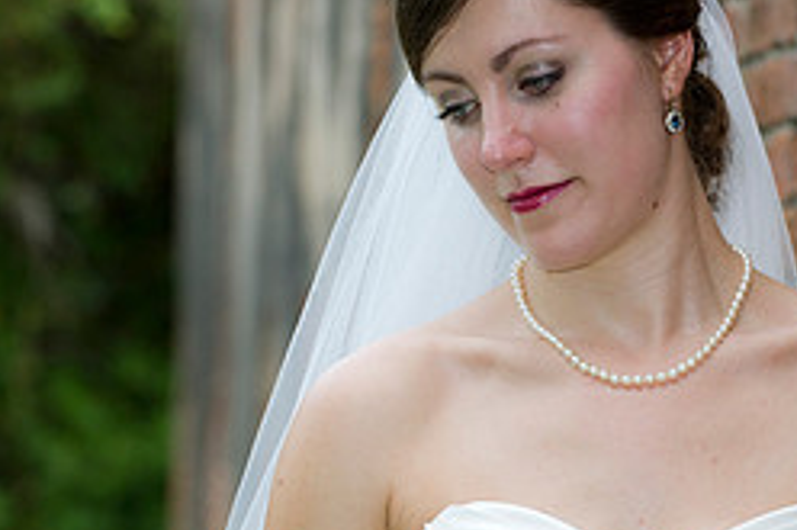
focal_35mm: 292
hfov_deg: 7.0
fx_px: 6460
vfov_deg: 4.7
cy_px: 402
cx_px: 697
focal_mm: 125
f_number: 4.5
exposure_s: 1/200
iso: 400
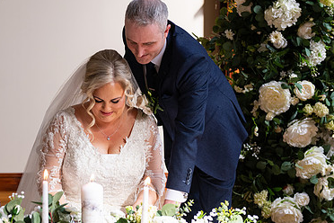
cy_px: 107
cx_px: 108
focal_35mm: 81
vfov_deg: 16.9
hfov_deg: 24.9
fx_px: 751
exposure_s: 1/160
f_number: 3.5
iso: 500
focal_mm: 52
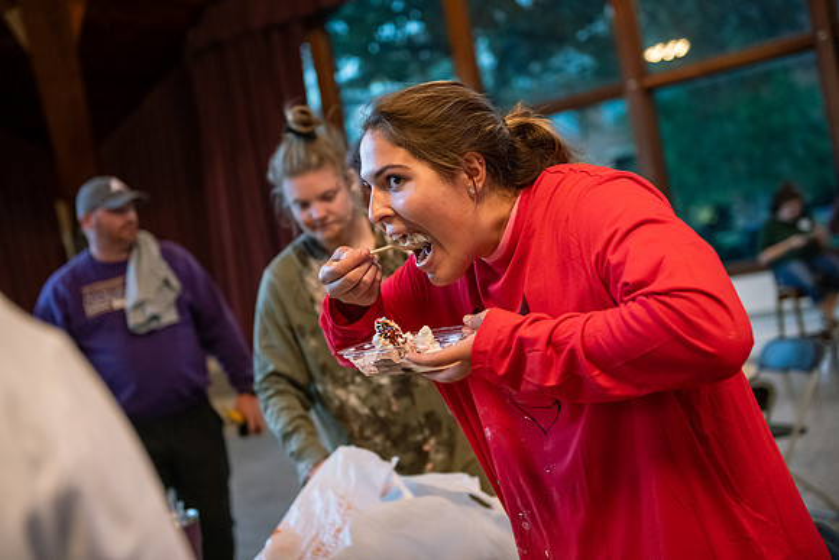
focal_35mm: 55
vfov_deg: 24.6
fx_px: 1282
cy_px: 280
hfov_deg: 36.2
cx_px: 420
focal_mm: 55
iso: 4000
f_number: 3.2
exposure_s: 1/125
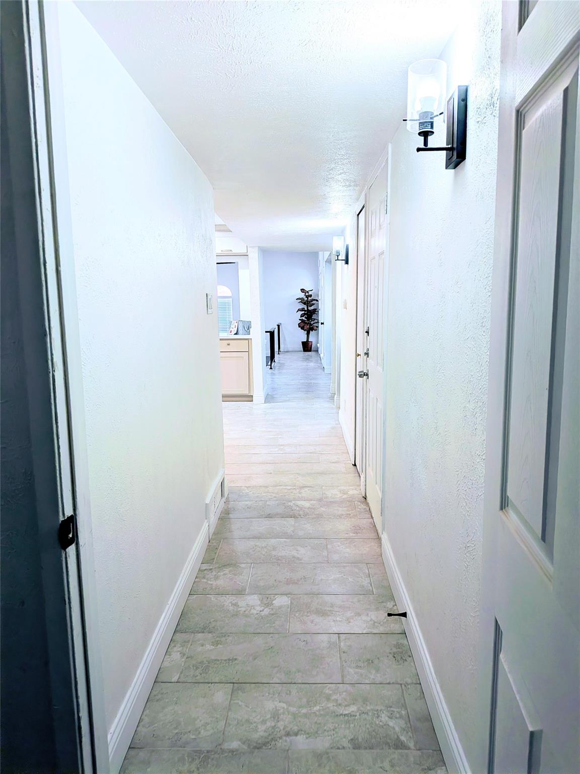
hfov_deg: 56.8
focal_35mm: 24
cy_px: 387
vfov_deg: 71.6
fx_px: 536
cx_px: 290
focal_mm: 4.53
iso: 27
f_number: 1.7
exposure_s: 1/496
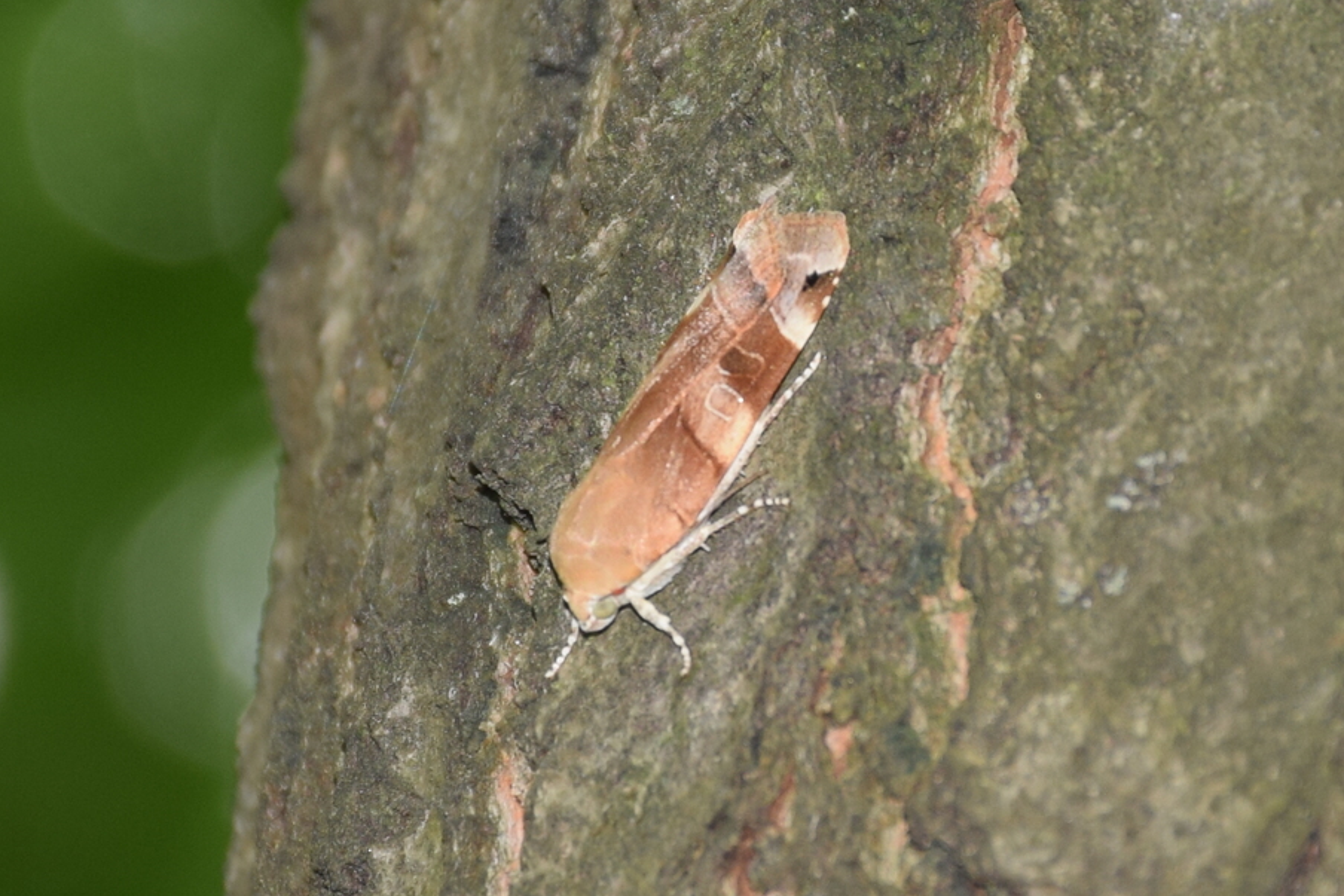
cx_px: 708
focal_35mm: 223
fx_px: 8326
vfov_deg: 6.2
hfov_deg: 9.2
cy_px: 464
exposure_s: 1/60
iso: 320
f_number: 7.1
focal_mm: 140
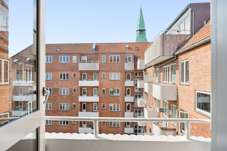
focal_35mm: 24
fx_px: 148
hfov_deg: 74.9
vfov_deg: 54.1
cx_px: 114
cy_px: 76
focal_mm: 23.5
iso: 400
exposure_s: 1/1000
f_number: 6.3
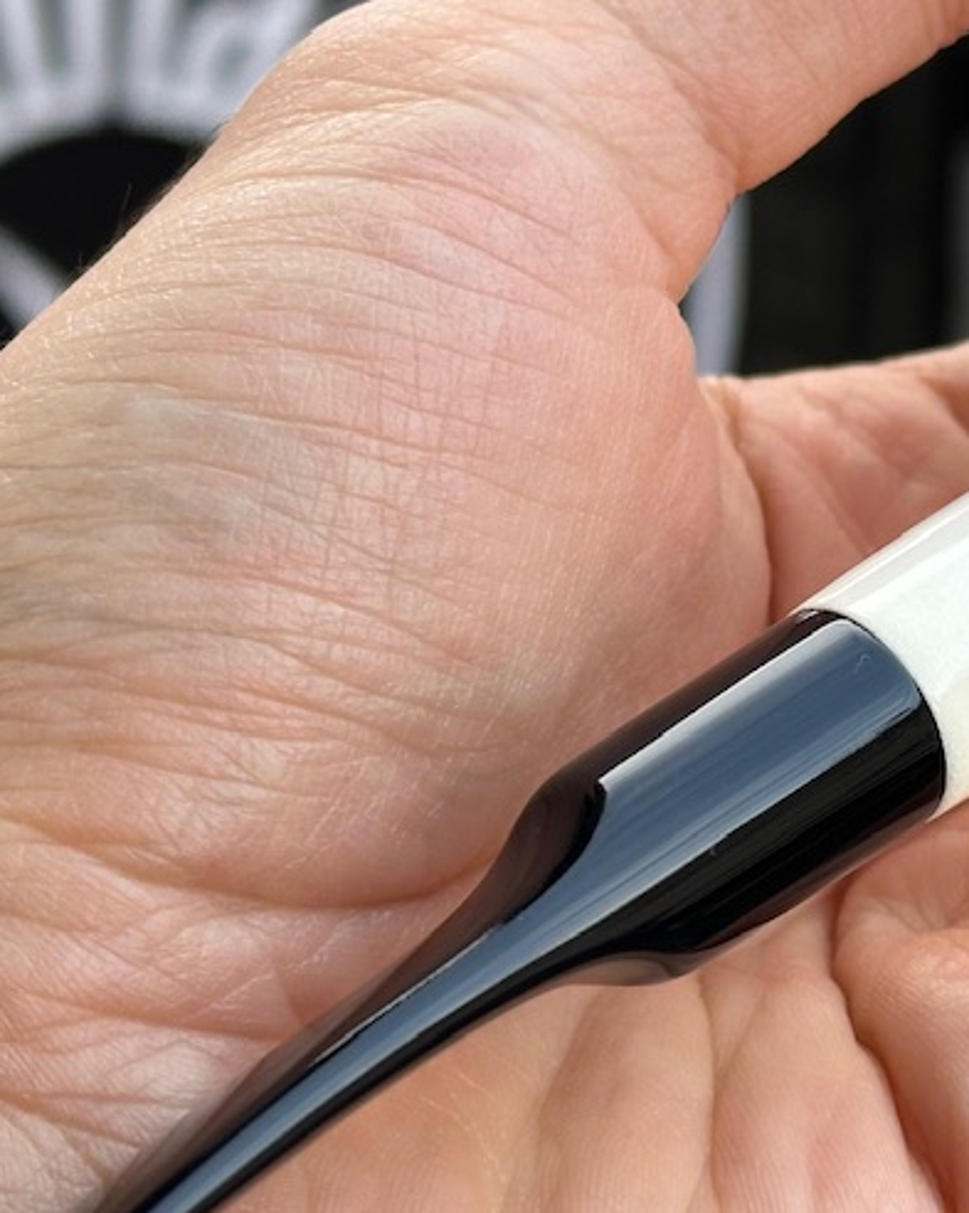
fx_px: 4378
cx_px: 816
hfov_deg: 12.6
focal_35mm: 122
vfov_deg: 15.8
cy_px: 525
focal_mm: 6.86
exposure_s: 1/383
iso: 64
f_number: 1.78
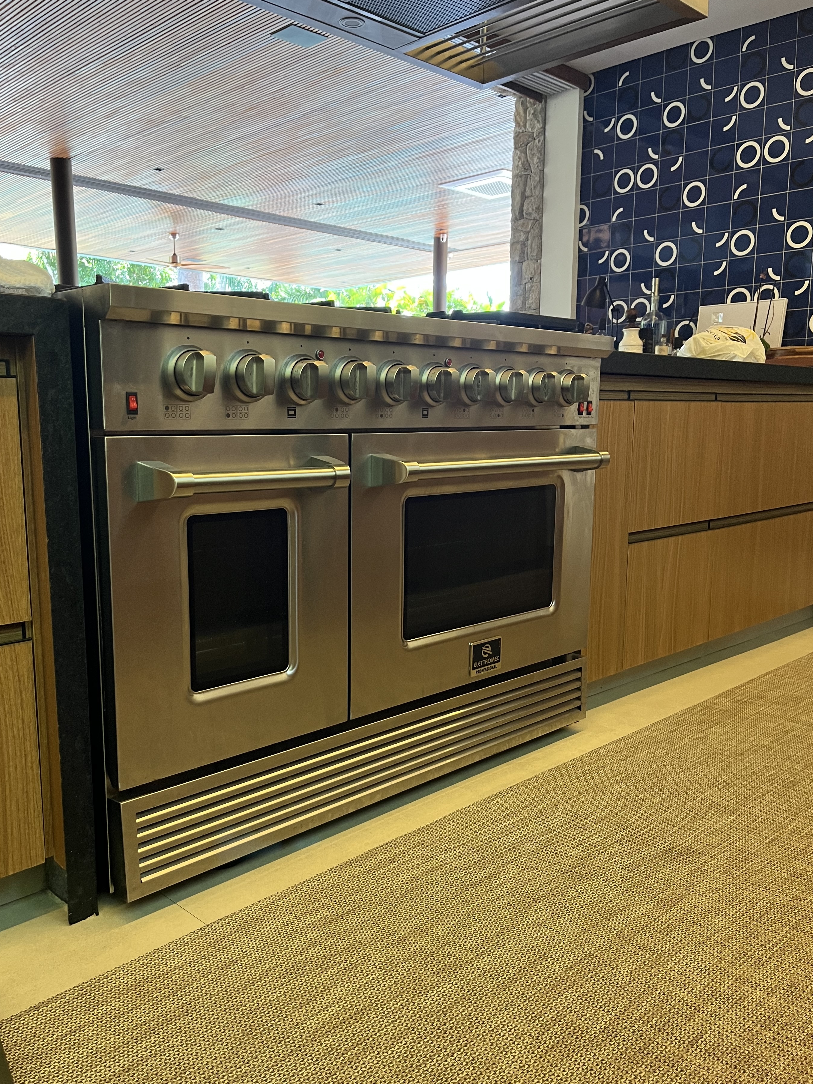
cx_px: 373
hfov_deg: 48.2
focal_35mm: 29
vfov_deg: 61.7
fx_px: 908
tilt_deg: -8.1
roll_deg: +1.4
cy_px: 558
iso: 125
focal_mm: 5.1
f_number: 1.6
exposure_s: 1/91
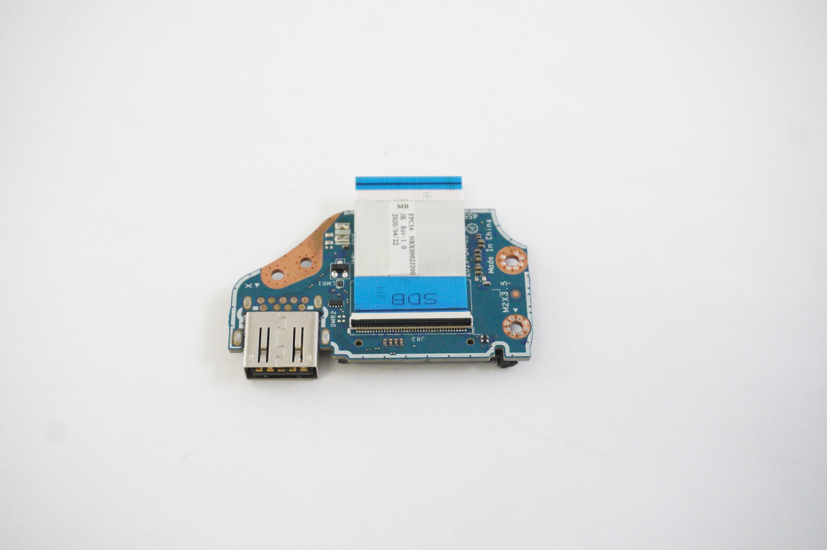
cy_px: 275
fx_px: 1102
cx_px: 414
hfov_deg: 41.1
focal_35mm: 48
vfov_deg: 28.0
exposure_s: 1/320
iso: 6400
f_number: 5.6
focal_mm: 32
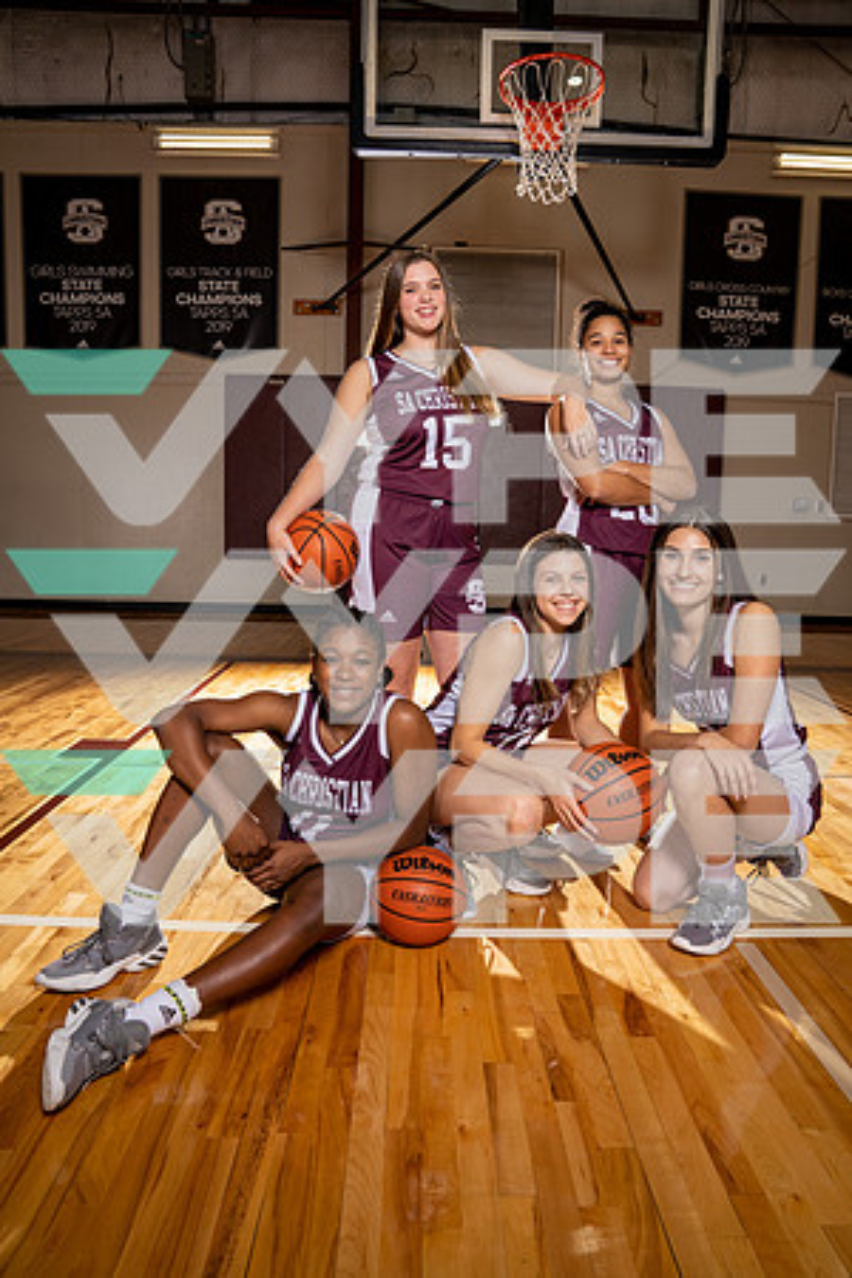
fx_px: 852
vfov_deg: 73.7
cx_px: 426
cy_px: 639
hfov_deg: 53.1
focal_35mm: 24
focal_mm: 24
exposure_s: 1/250
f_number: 8
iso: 200
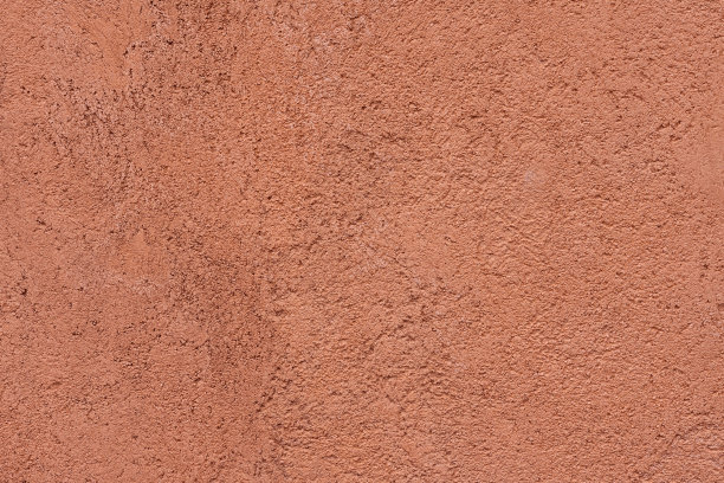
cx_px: 362
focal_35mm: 52
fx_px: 1056
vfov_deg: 25.8
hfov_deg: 37.9
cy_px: 242
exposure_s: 1/50
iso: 100
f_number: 5.6
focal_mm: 35
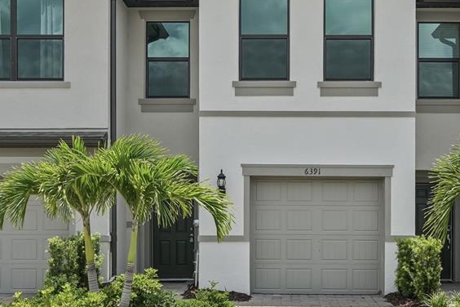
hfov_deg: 40.1
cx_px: 281
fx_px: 626
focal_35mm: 49
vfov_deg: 27.4
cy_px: 203
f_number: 8
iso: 400
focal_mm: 27
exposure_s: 1/1250
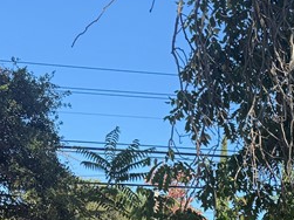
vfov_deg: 13.5
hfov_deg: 18.7
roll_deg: -1.7
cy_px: 401
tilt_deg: -2.7
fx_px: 832
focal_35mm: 98
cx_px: 372
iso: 100
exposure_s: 1/1812
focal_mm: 6.76
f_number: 1.78
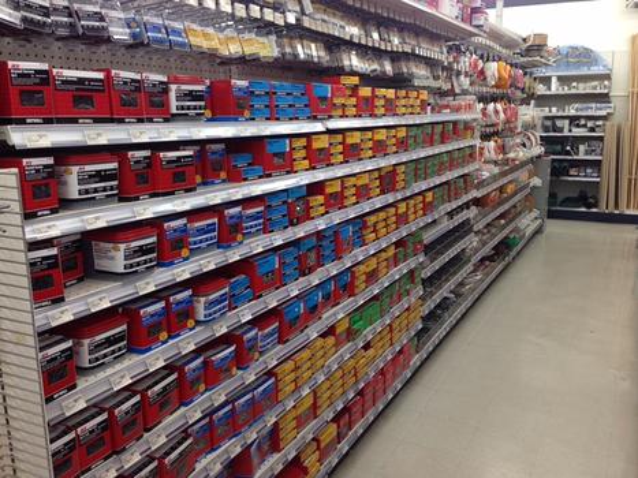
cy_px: 239
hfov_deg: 55.4
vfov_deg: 42.9
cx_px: 319
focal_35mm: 33
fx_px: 608
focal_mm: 4.12
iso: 50
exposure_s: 1/24
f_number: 2.4
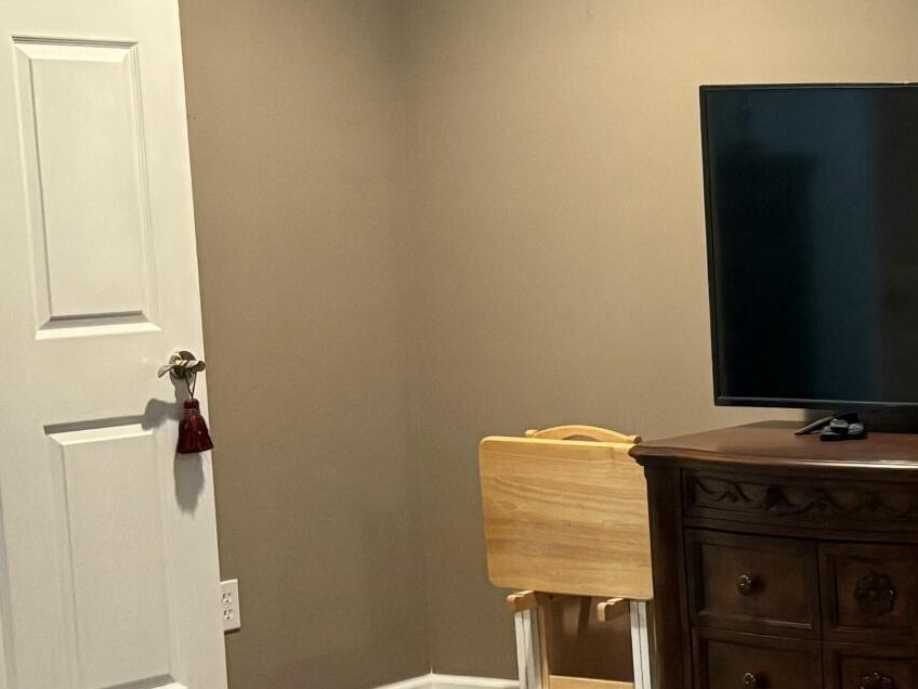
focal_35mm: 92
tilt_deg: -6.8
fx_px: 2440
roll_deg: +0.1
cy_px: 465
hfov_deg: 18.2
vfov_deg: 16.0
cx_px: 1501
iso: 400
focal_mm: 5.96
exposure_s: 1/40
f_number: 1.6
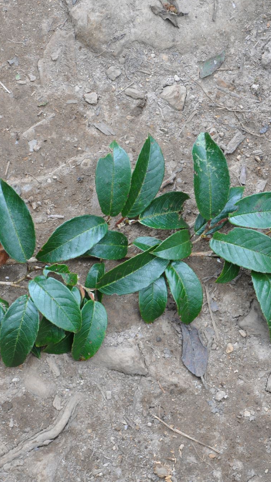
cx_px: 160
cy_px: 236
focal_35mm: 84
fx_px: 1073
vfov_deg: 25.3
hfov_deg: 14.4
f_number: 5.6
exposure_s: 1/30
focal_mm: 34
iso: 200
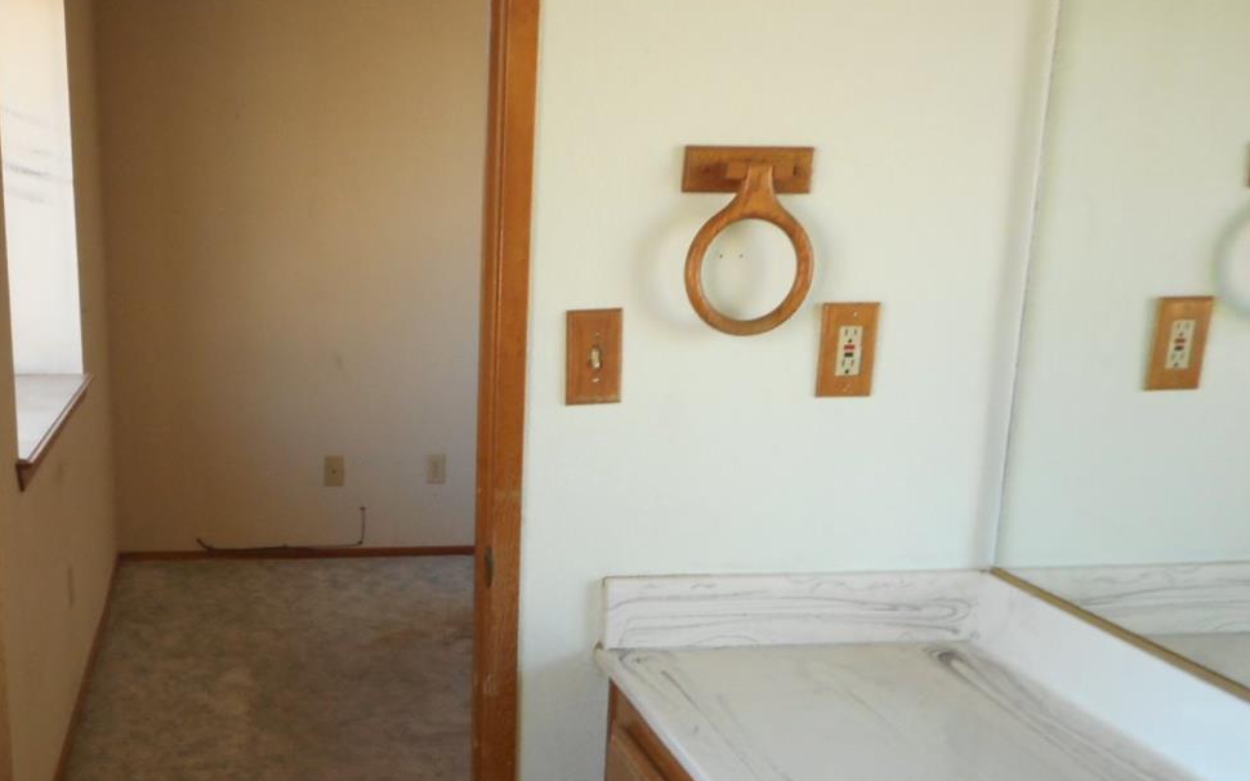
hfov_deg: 46.5
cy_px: 572
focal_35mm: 41
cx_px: 316
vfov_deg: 30.8
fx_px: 1397
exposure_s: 1/30
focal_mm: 4.5
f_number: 3.7
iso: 160
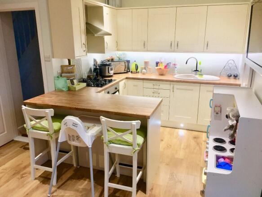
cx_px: 131
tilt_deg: -15.3
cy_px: 98
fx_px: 219
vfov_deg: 48.2
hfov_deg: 61.7
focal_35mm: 29
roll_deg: +0.0
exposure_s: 1/33
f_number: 2.2
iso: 40
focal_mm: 4.15
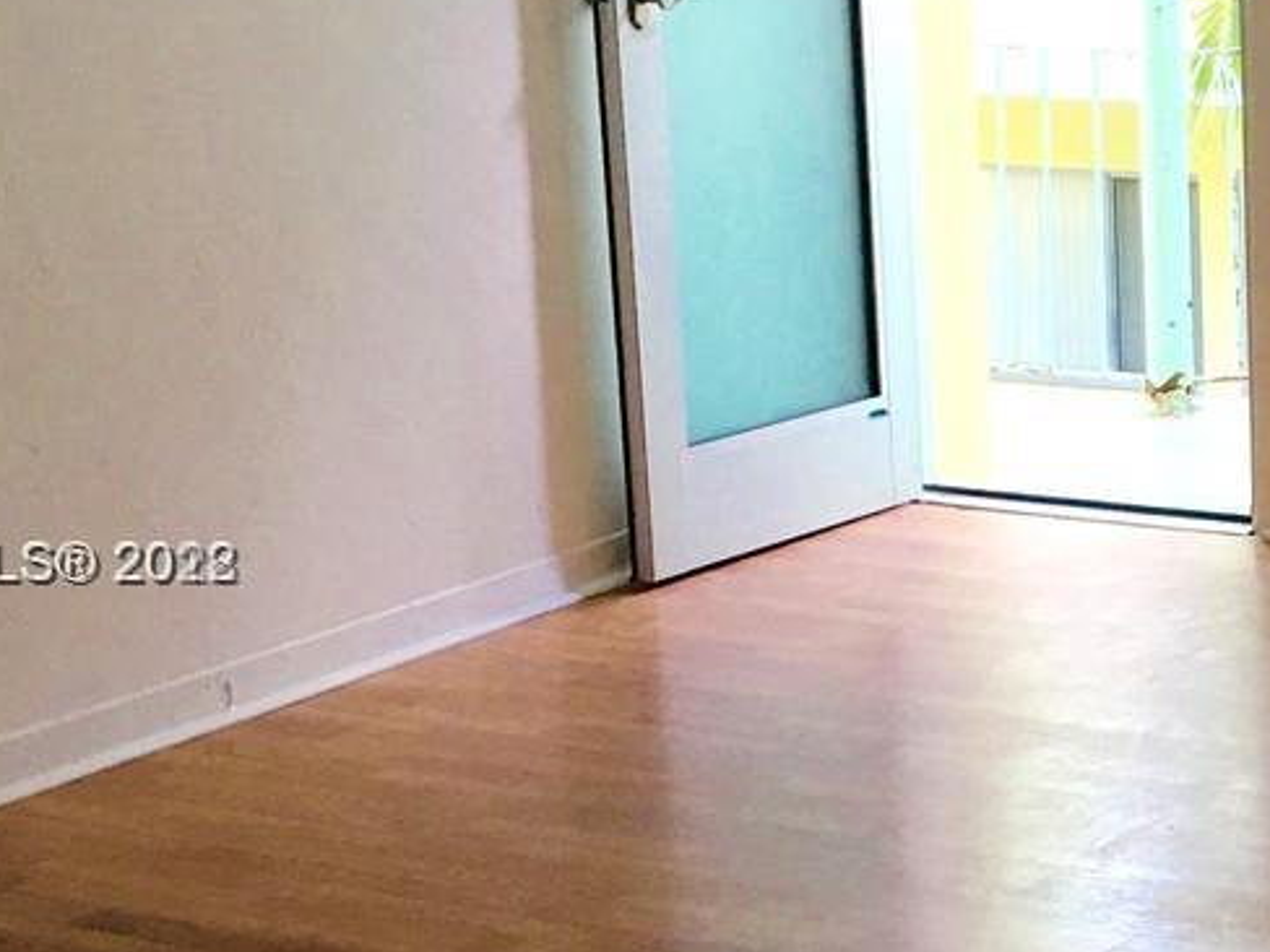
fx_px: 3485
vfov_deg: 15.6
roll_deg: -0.1
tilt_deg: -12.5
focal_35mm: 95
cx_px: 1486
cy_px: 567
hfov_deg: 19.5
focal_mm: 4.15
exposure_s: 1/40
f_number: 2.2
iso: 32
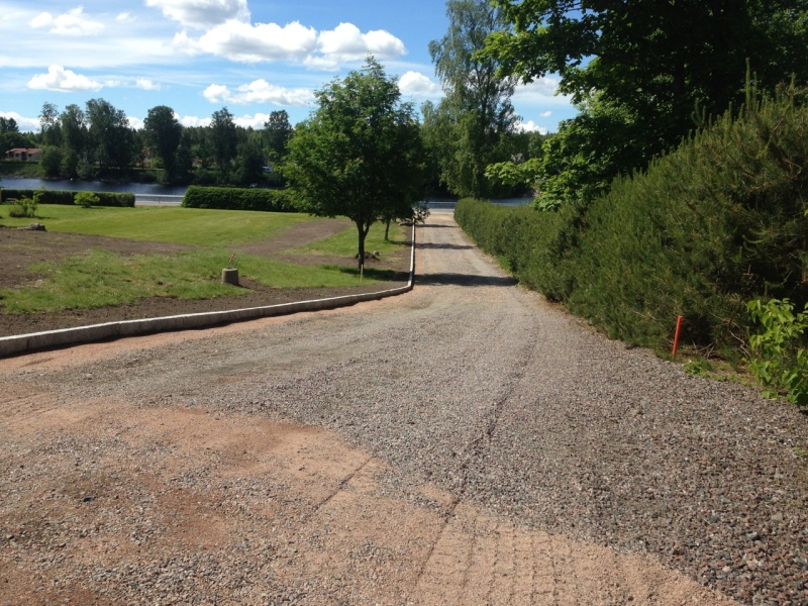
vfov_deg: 42.9
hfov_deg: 55.4
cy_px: 303
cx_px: 404
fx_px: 770
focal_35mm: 33
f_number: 2.4
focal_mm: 4.13
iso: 50
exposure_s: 1/1323
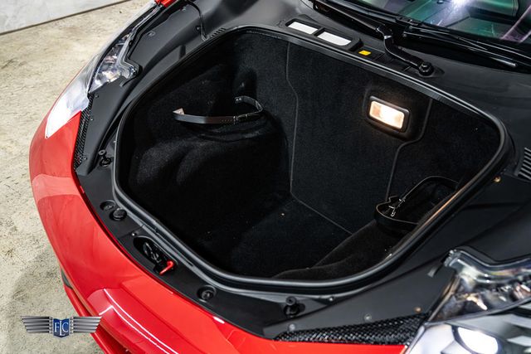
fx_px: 502
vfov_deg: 38.9
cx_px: 266
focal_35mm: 34
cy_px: 177
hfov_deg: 55.8
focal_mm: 34
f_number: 4
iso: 1600
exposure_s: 1/40
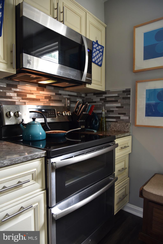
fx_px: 163
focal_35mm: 24
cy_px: 122
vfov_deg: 73.7
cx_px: 82
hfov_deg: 53.1
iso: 640
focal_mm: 24
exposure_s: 1/20
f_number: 4
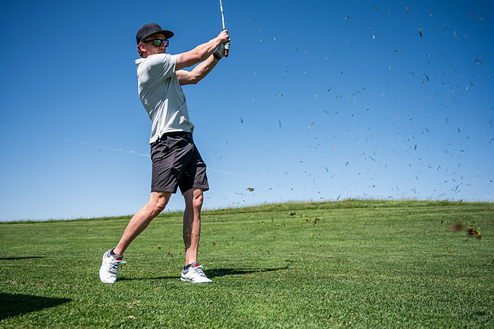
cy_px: 164
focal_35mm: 30
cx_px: 247
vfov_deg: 42.9
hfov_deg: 61.1
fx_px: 418
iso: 160
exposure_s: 1/1250
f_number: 4
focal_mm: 30.5
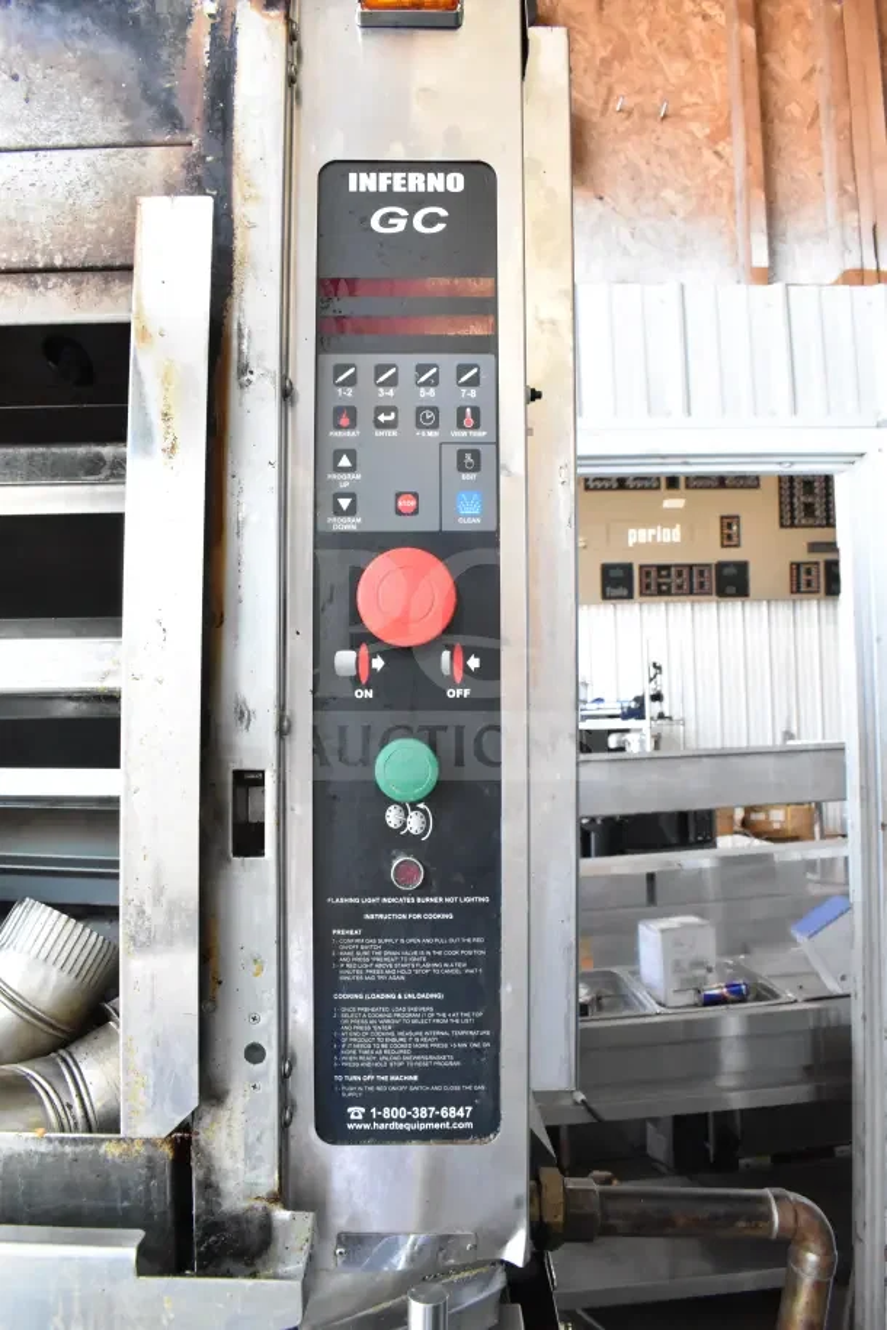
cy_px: 665
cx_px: 444
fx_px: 998
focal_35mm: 27
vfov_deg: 67.4
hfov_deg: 47.9
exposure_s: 1/200
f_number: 7.1
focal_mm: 18
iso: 6400
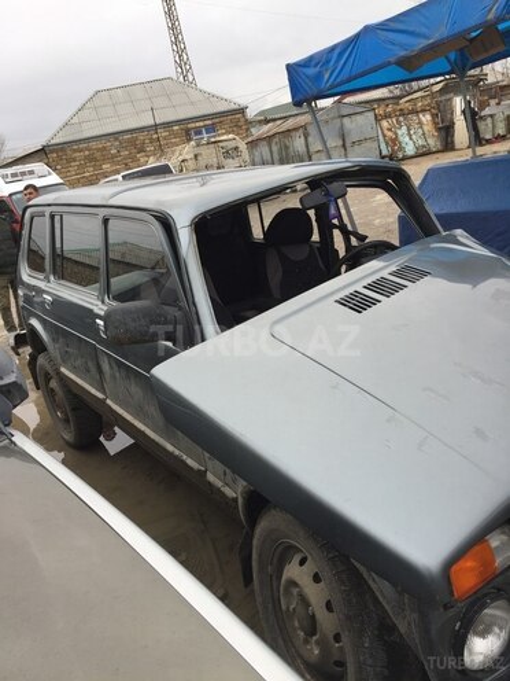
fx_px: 570
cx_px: 255
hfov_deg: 48.2
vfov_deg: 61.7
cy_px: 340
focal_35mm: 29
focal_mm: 4.15
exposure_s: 1/425
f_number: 2.2
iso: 32
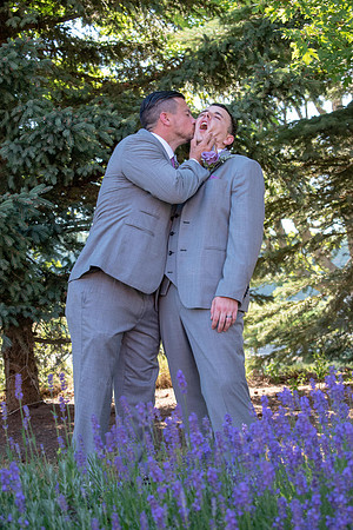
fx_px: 1147
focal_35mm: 78
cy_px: 265
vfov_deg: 26.0
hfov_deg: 17.5
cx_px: 176
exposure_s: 1/160
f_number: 7.1
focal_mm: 52
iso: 400
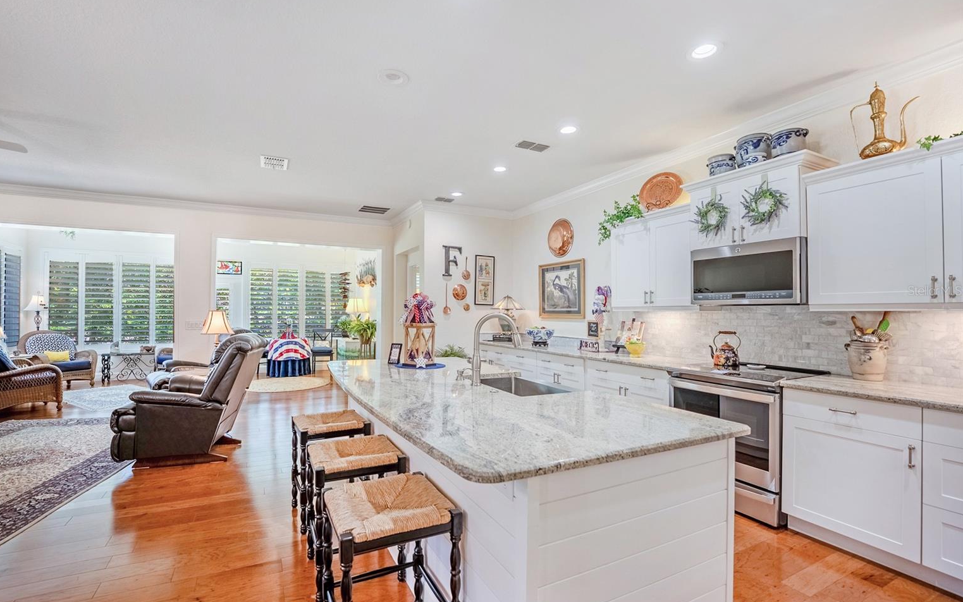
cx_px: 458
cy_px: 290
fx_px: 394
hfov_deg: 101.4
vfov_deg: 74.8
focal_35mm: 15
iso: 1600
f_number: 3.5
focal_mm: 14
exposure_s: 1/2500
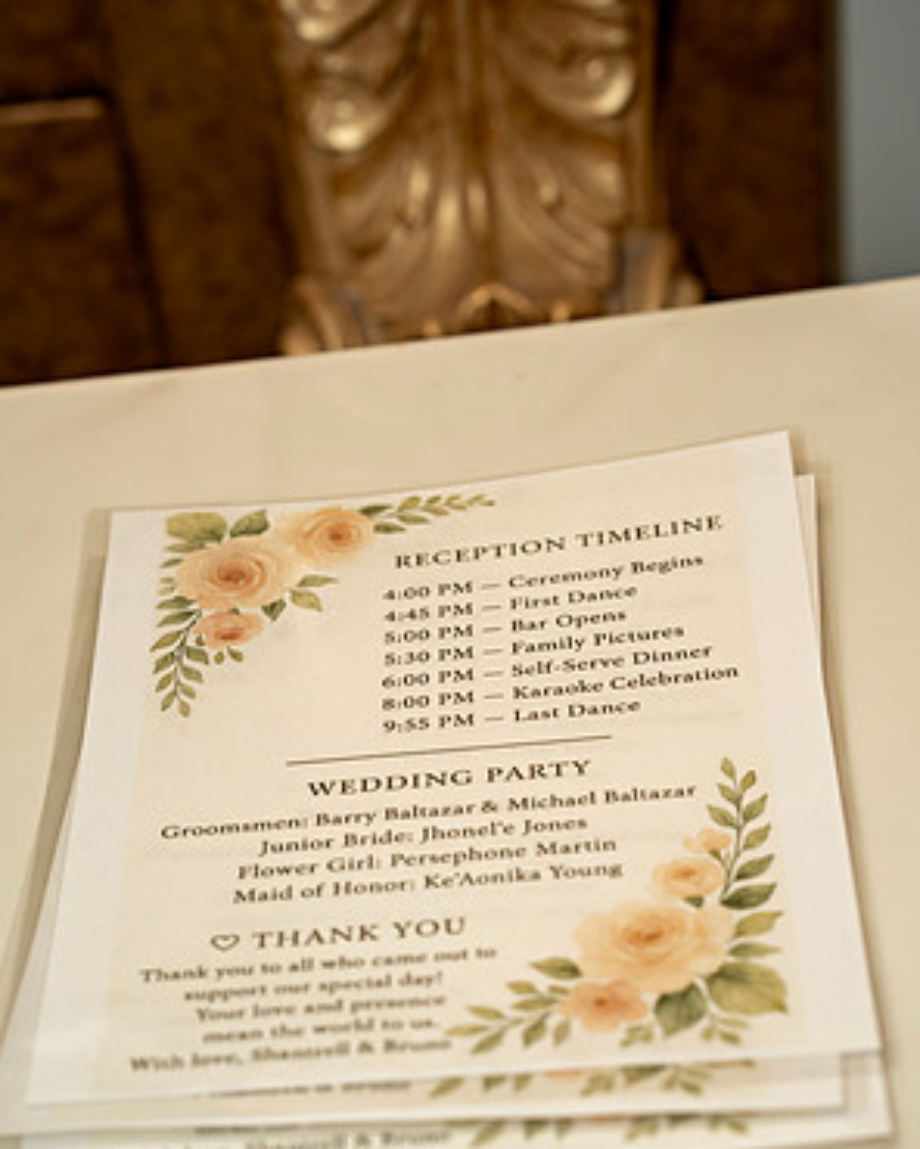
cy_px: 609
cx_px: 460
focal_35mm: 97
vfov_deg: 19.8
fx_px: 3301
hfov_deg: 15.9
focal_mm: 85
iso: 640
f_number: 4.5
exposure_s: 1/160
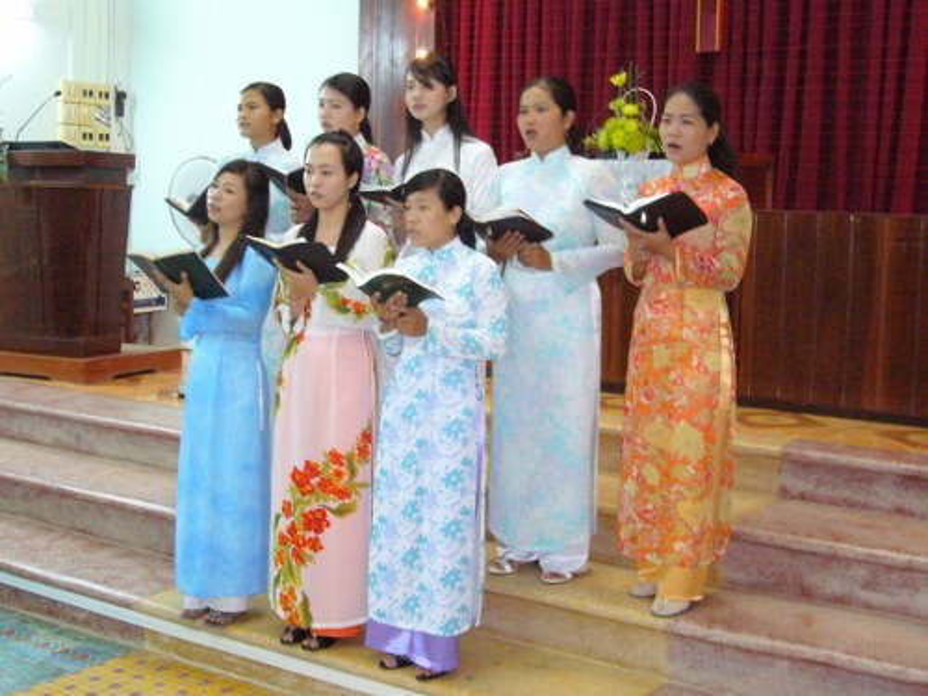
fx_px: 1340
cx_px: 464
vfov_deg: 29.1
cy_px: 348
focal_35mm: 50
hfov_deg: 38.2
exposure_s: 1/8
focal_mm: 8.3
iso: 400
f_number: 3.3
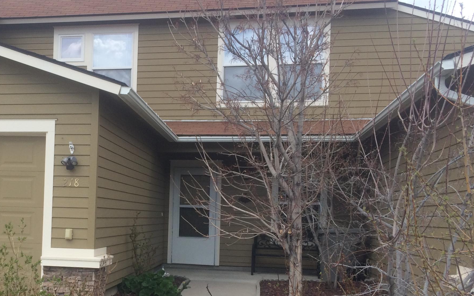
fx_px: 672
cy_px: 204
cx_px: 108
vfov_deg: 24.7
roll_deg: -1.2
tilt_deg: +0.9
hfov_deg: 37.7
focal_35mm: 52
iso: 32
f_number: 2.2
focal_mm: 4.15
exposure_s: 1/954
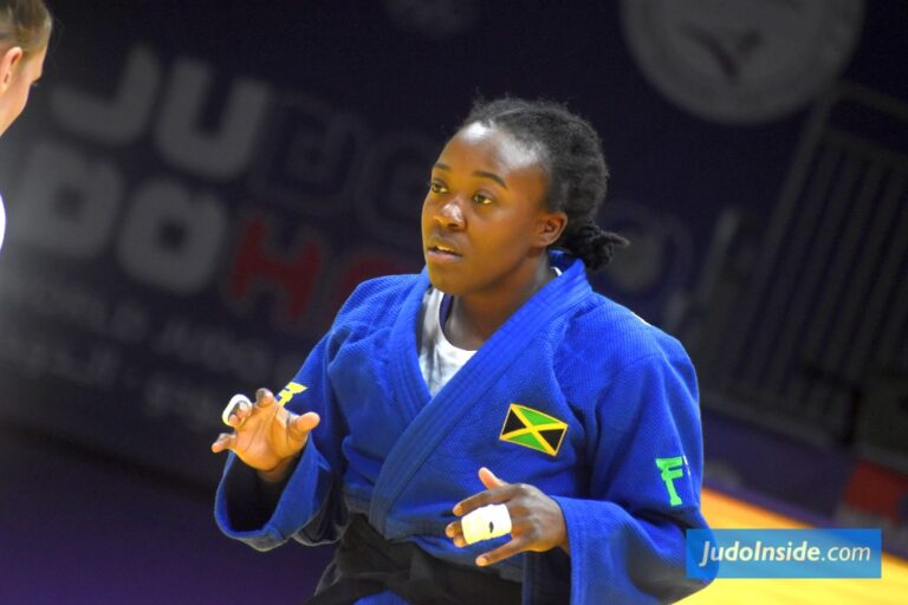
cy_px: 302
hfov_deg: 4.6
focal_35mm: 450
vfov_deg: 3.1
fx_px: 11349
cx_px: 454
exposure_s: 1/800
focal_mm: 300
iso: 3200
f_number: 6.3
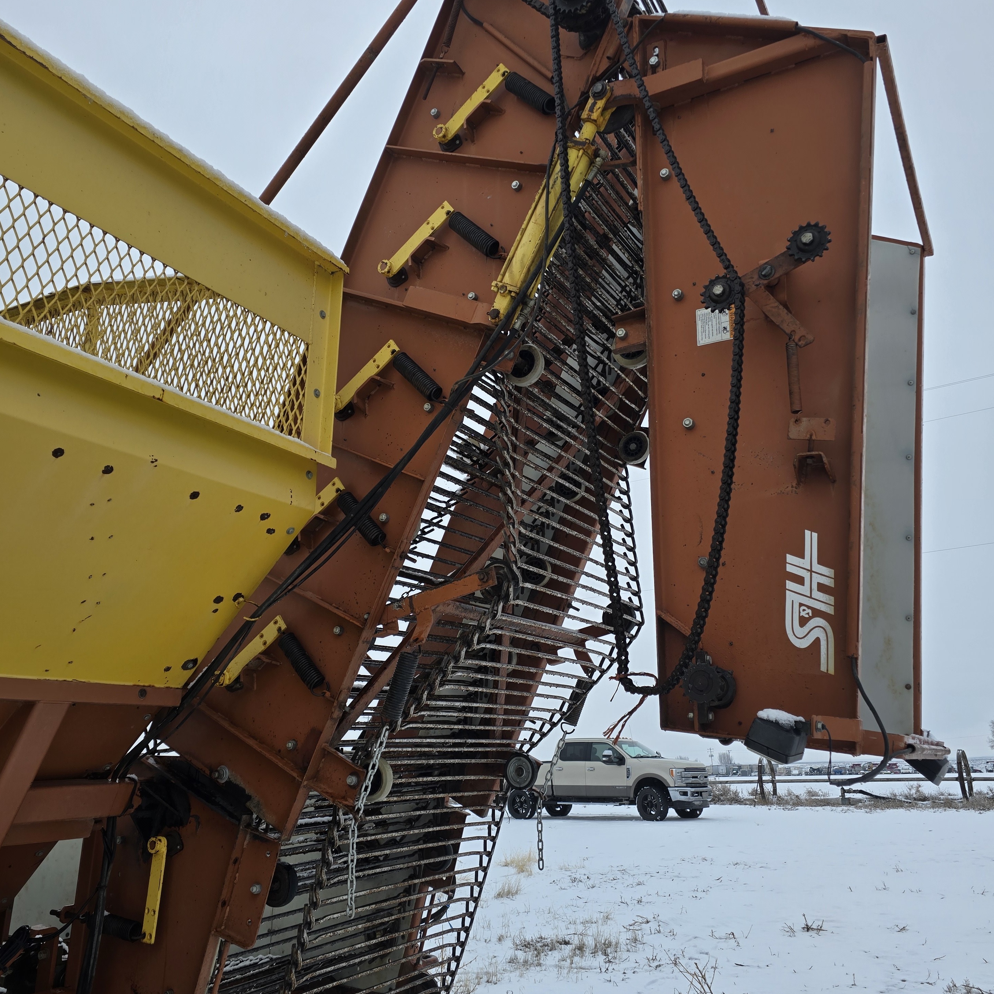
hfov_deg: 57.3
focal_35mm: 28
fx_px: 910
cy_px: 494
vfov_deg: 57.3
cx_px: 503
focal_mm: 6.3
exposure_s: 1/547
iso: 12
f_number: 1.7
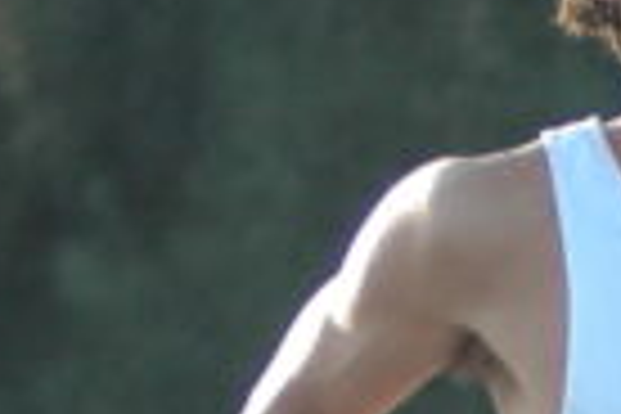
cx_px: 360
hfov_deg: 2.3
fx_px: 15369
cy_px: 1134
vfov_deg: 1.5
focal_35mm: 891
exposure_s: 1/320
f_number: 4.2
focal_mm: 80
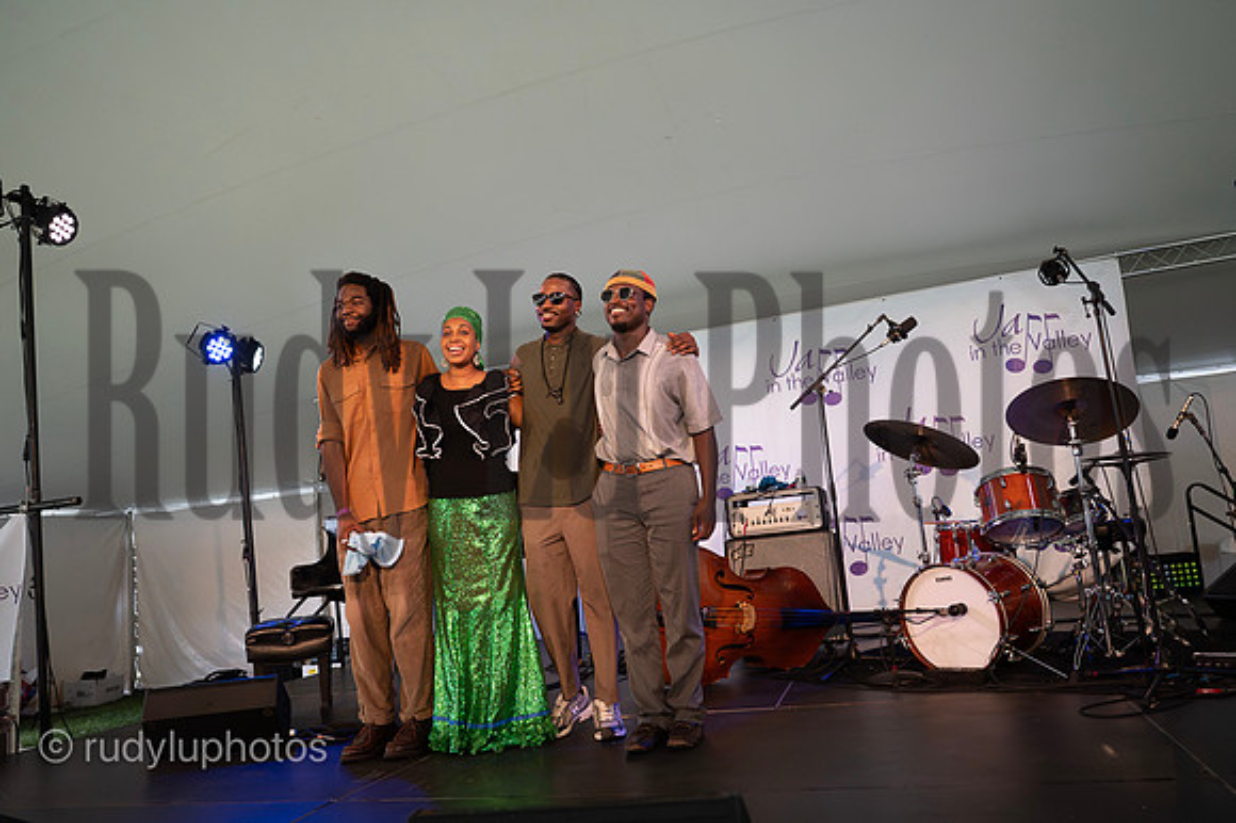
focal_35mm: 28
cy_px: 412
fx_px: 944
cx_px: 618
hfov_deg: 66.4
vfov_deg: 47.1
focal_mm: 27.5
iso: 6400
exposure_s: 1/2000
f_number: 3.5
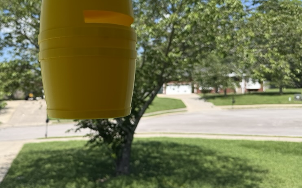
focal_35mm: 35
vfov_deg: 36.3
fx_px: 288
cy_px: 92
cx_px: 98
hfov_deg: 54.1
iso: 80
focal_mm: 6.76
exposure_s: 1/3759
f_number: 1.78
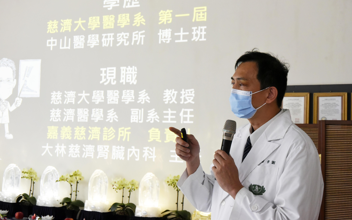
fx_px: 547
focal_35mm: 57
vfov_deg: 22.7
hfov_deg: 35.7
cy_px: 107
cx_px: 173
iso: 6400
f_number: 9
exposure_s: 1/320
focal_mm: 55
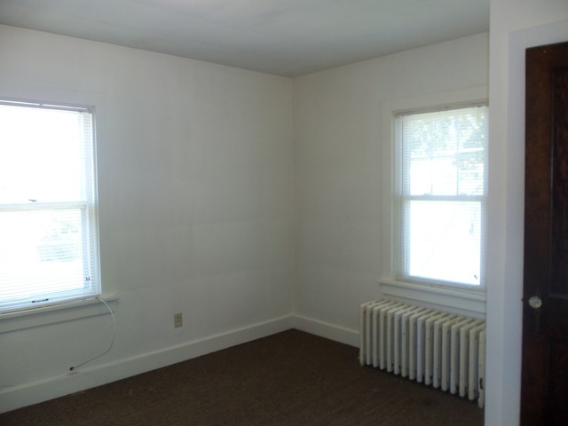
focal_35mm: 29
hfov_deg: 61.7
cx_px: 284
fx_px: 476
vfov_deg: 48.2
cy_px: 213
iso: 100
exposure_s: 1/30
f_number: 3.4
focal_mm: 5.2
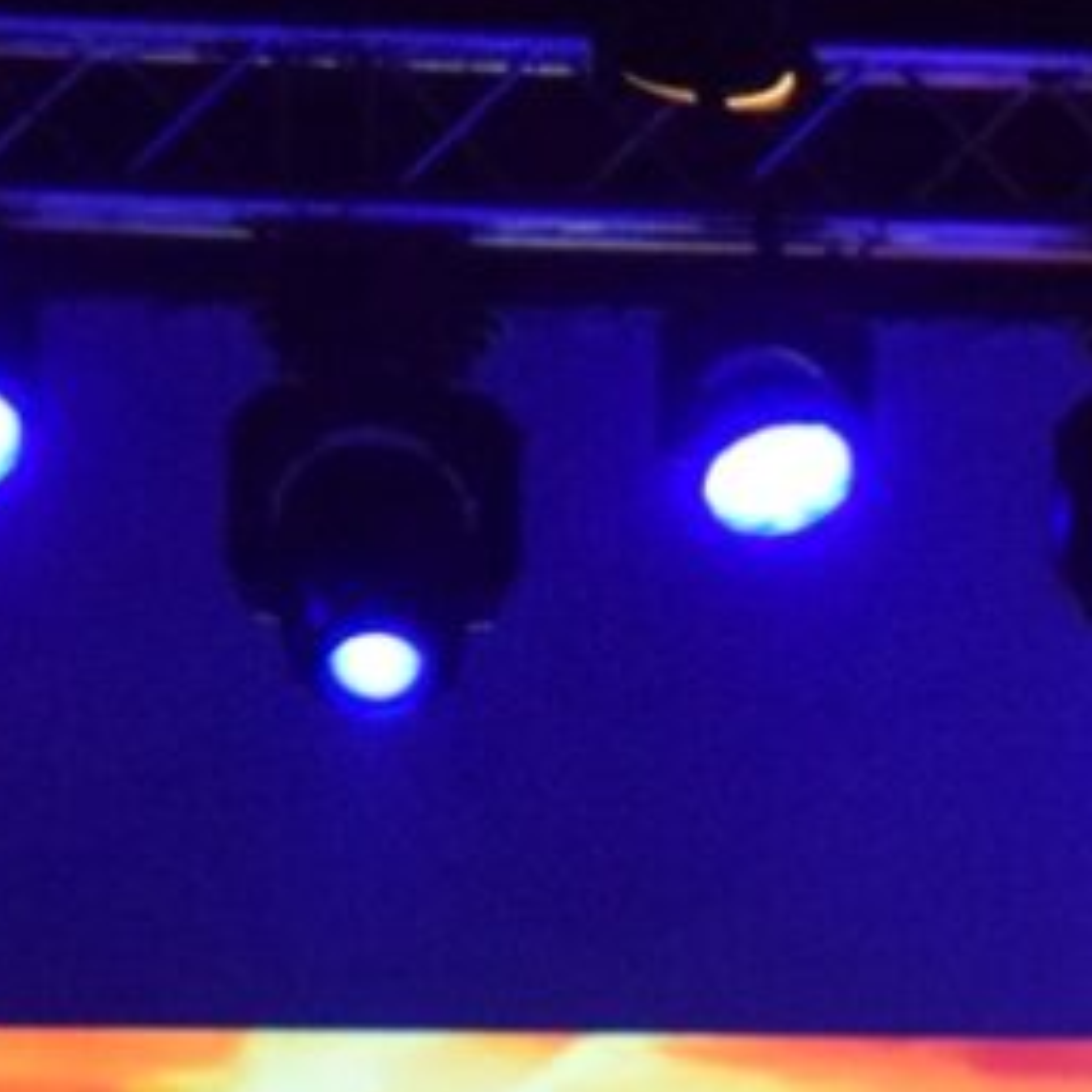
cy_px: 1806
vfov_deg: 2.9
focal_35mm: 593
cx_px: 2014
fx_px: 21164
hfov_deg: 2.9
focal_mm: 86
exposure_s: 1/125
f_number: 5.6
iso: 6400
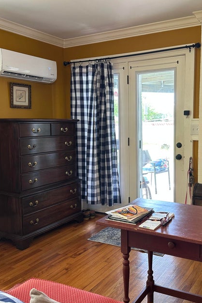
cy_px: 152
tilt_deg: -5.0
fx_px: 286
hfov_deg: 38.3
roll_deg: +0.7
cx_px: 140
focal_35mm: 34
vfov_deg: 55.8
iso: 160
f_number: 1.78
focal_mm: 6.86
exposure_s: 1/120
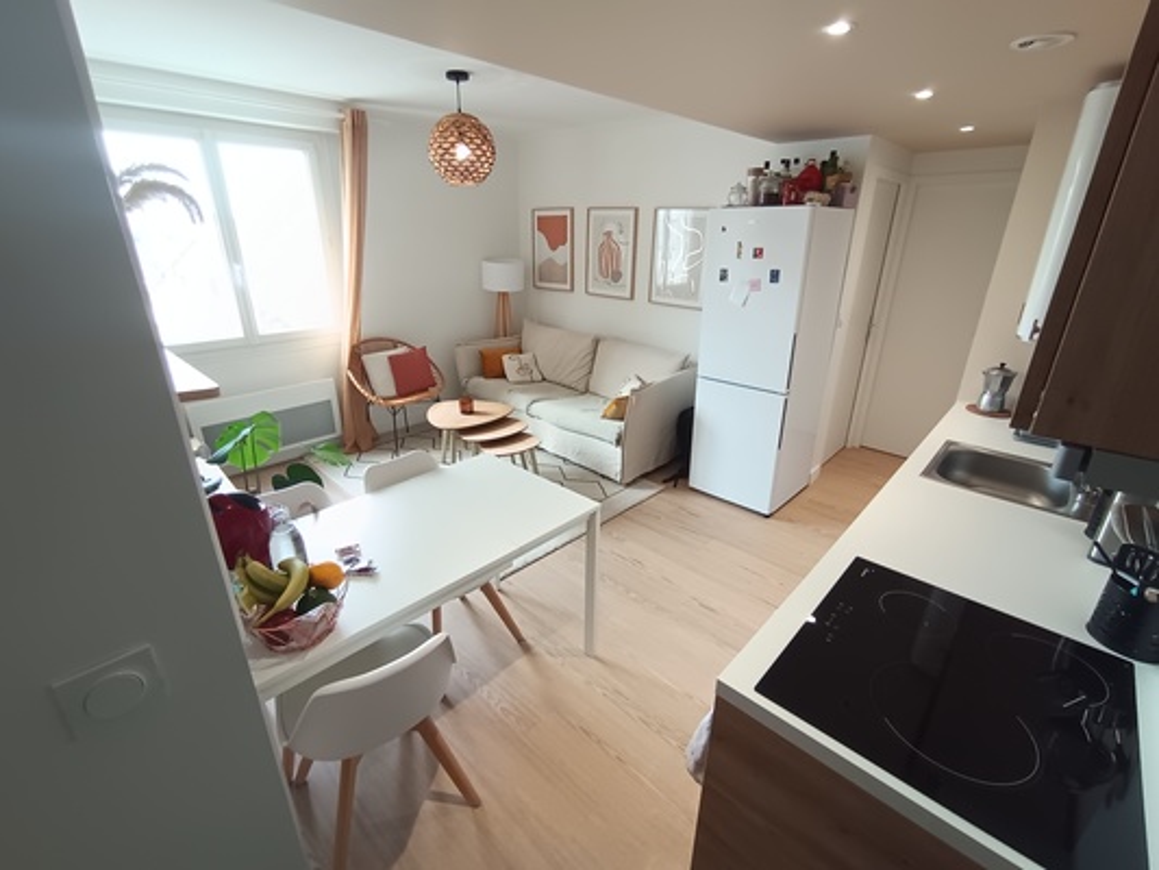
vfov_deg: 81.8
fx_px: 502
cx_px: 580
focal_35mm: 15
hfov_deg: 98.2
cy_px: 435
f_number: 2.2
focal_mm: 1.65
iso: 225
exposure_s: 1/60
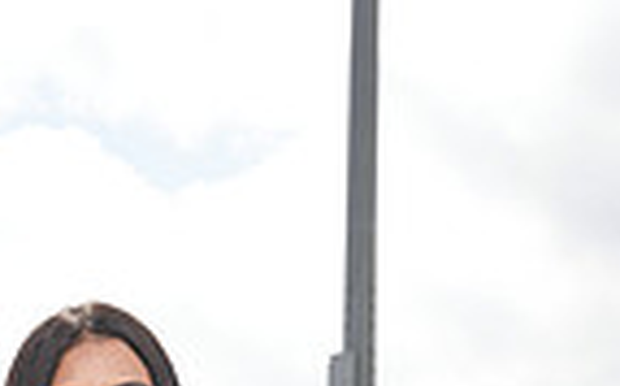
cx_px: 22
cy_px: 932
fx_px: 2869
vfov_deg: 7.2
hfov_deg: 12.2
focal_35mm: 170
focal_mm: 53
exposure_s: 1/200
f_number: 9
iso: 125
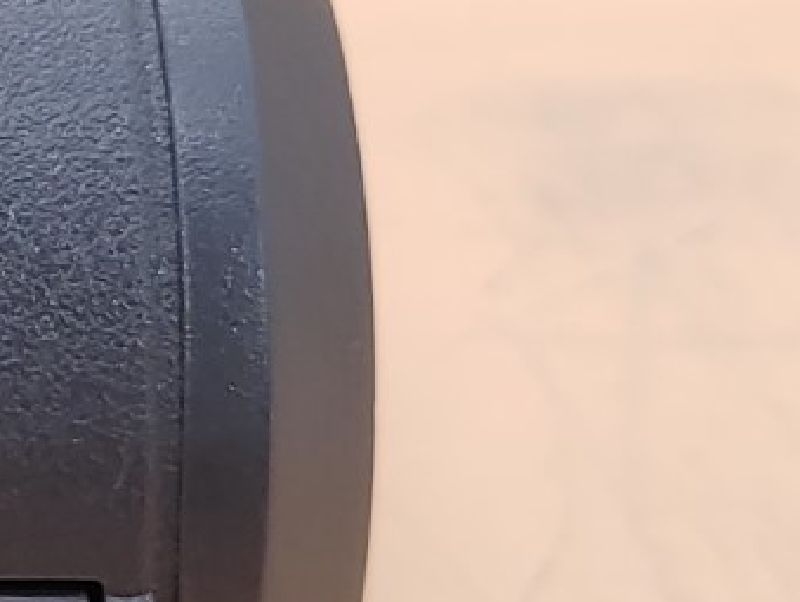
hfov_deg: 12.7
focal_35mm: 140
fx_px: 3239
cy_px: 203
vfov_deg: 10.6
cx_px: -701
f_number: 1.8
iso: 50
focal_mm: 4.36
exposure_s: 1/61
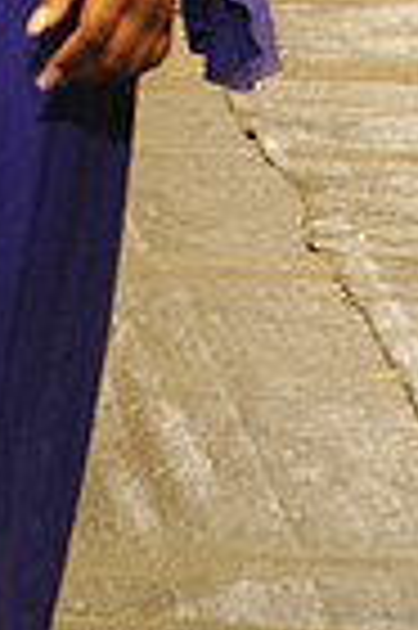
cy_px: -616
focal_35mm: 374
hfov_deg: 3.7
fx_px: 6529
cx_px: -211
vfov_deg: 5.4
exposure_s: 1/60
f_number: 5.6
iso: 1250
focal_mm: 90
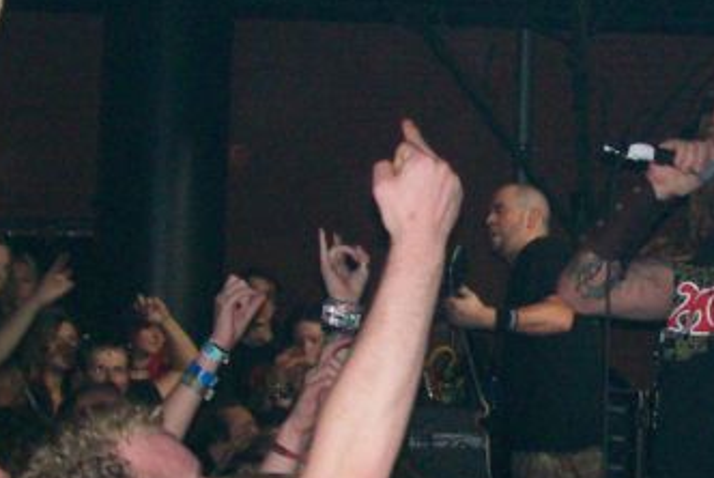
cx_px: 527
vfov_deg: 15.2
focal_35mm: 90
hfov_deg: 22.4
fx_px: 1787
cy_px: 321
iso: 140
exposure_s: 1/64
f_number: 2.7
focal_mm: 6
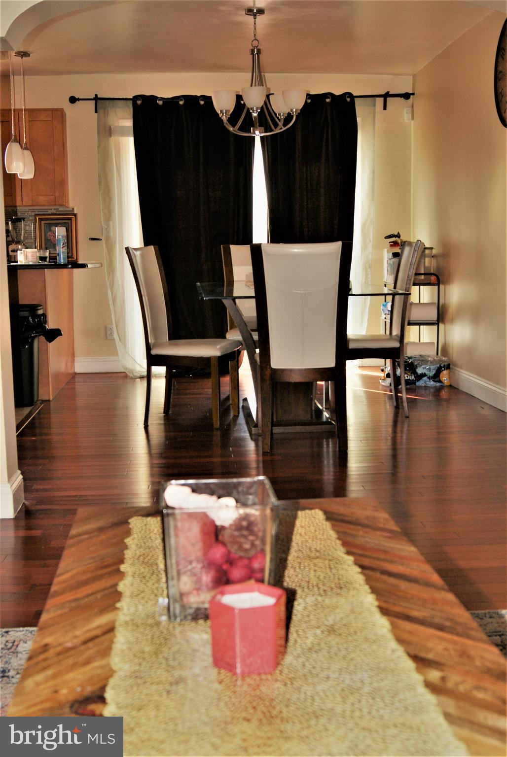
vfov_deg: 46.4
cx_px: 254
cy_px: 378
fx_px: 885
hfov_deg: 32.0
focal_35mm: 42
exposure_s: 1/60
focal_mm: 28
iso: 400
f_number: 5.6
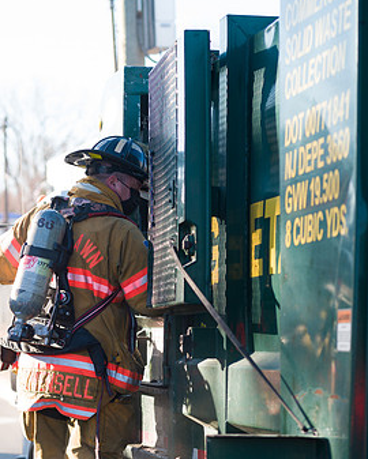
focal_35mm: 113
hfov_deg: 13.6
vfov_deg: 17.0
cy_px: 232
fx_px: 1537
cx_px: 101
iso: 200
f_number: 3.2
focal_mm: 70
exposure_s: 1/500
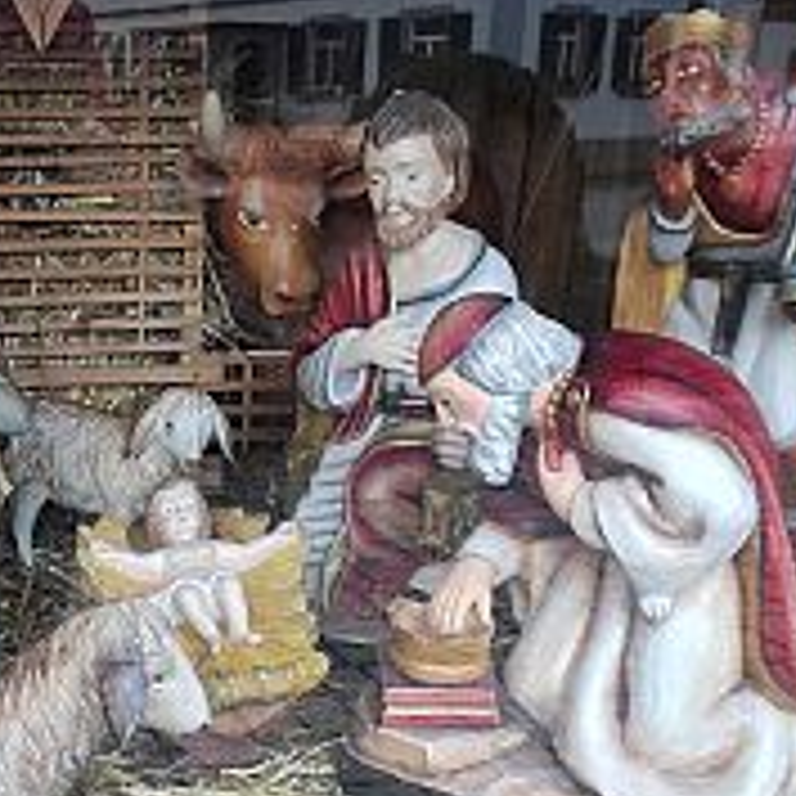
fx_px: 1301
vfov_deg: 33.9
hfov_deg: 31.9
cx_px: 36
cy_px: 488
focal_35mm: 50
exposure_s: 1/50
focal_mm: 5.43
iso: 332
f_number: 1.89
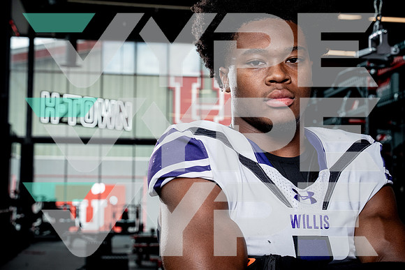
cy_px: 135
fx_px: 788
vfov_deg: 19.5
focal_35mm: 70
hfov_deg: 28.8
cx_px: 202
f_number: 8
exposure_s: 1/250
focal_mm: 70
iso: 640
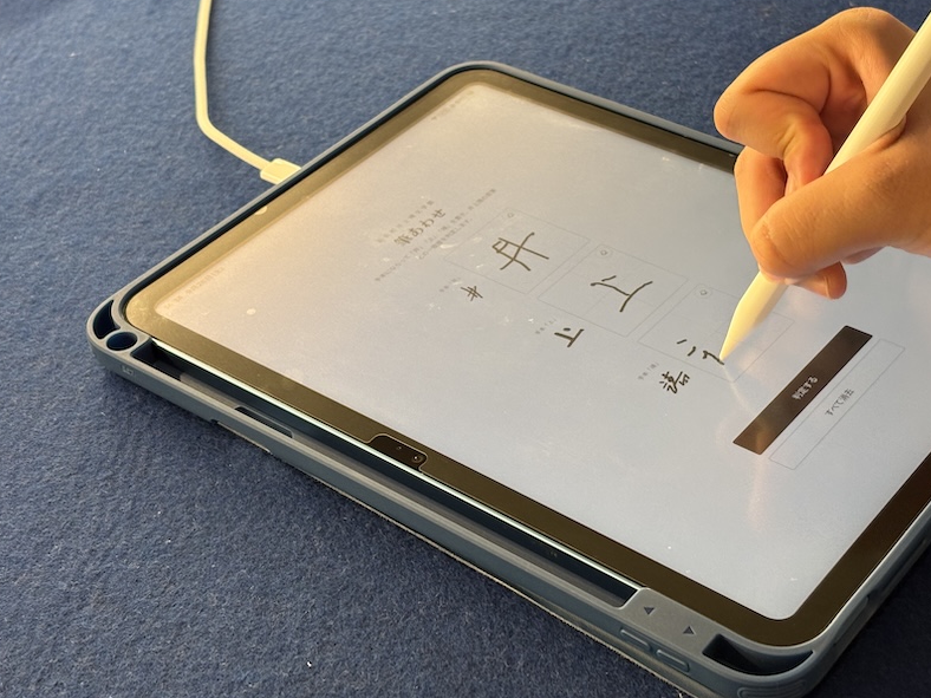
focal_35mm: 66
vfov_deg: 22.2
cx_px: 573
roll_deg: +4.5
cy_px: 293
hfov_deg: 29.3
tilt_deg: -36.8
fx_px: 1775
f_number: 1.6
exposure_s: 1/60
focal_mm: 5.96
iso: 125
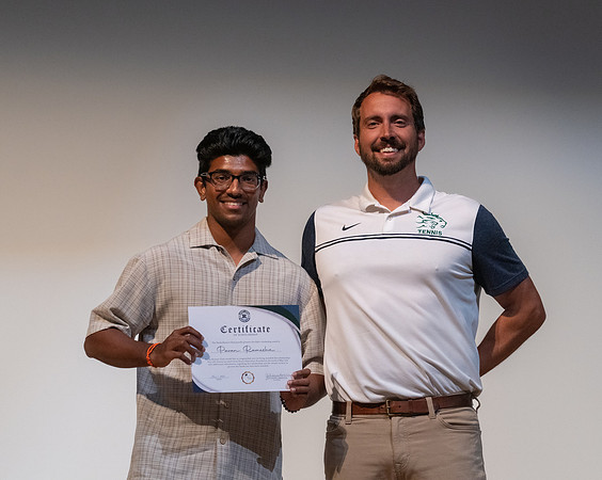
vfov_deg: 7.4
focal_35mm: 208
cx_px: 300
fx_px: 3707
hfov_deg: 9.3
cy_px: 230
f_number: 4
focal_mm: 178
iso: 5000
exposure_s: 1/320
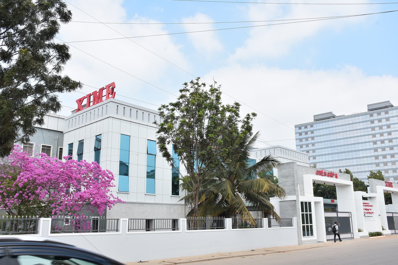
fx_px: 365
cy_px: 132
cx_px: 199
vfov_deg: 40.0
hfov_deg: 57.2
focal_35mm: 33
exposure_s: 1/200
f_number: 11
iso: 250
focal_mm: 22
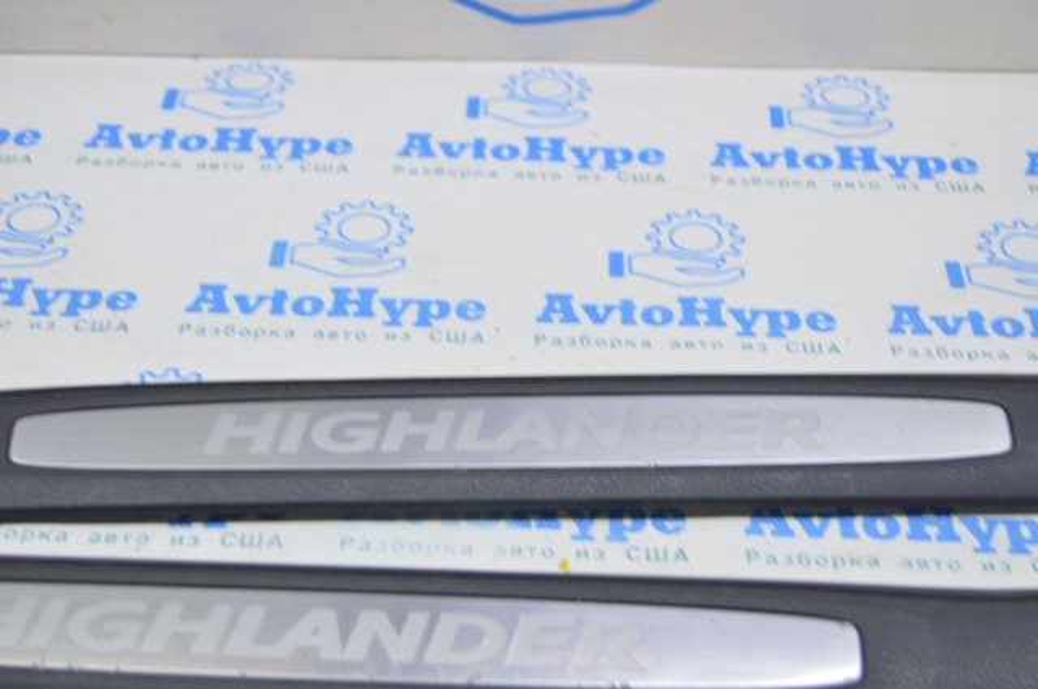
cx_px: 519
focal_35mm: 63
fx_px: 1814
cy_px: 344
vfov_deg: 21.5
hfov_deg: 31.9
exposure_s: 1/20
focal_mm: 42
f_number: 5.6
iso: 400
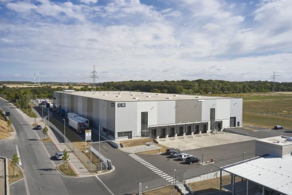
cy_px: 98
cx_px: 146
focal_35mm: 28
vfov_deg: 46.4
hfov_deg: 65.5
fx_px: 227
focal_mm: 10.26
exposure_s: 1/800
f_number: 7.1
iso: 100
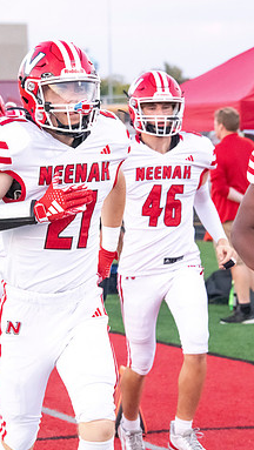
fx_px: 2557
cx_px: 116
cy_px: 225
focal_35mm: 214
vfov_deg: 10.1
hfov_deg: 5.7
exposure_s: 1/640
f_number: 7.1
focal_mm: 135
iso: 10000
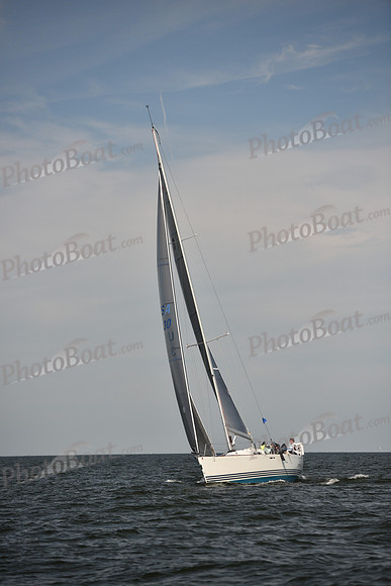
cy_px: 293
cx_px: 196
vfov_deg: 15.8
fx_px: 2116
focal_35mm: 130
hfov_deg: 10.6
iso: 250
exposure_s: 1/2500
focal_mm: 130
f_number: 3.2
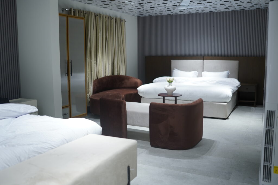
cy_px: 92
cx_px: 139
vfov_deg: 37.9
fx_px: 270
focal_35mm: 35
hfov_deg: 54.4
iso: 320
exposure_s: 1/160
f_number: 1.6
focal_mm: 35
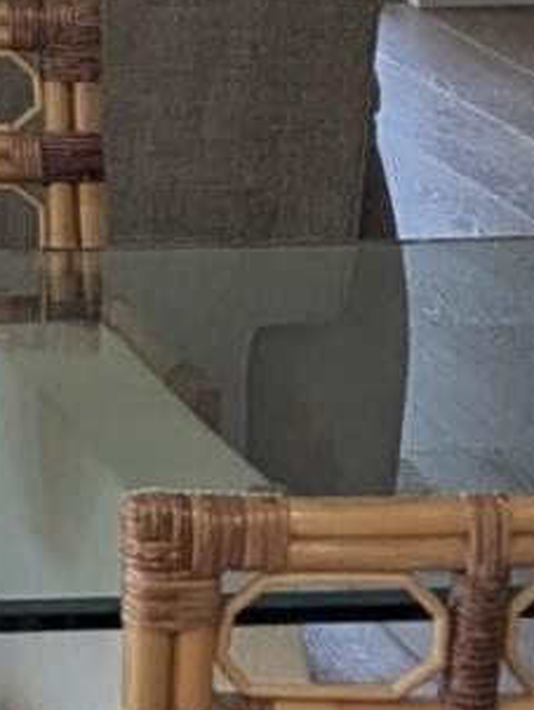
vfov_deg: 8.6
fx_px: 4683
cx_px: -817
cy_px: -68
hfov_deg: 6.2
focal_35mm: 228
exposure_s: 1/90
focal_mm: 6.81
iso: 94
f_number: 1.85
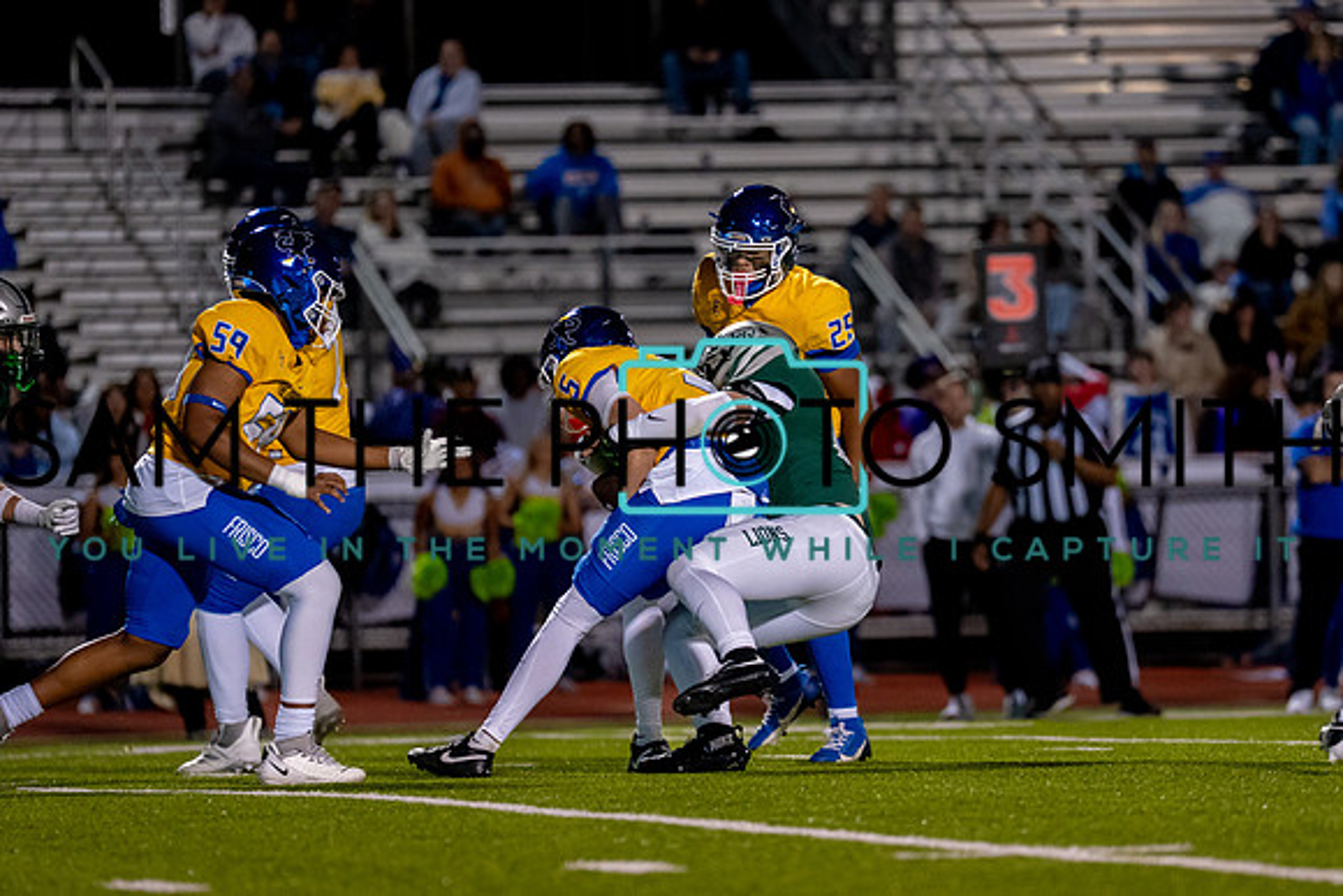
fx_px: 11285
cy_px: 476
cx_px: 827
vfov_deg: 4.5
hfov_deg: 6.8
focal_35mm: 302
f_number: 2.8
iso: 3200
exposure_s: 1/1000
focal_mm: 200
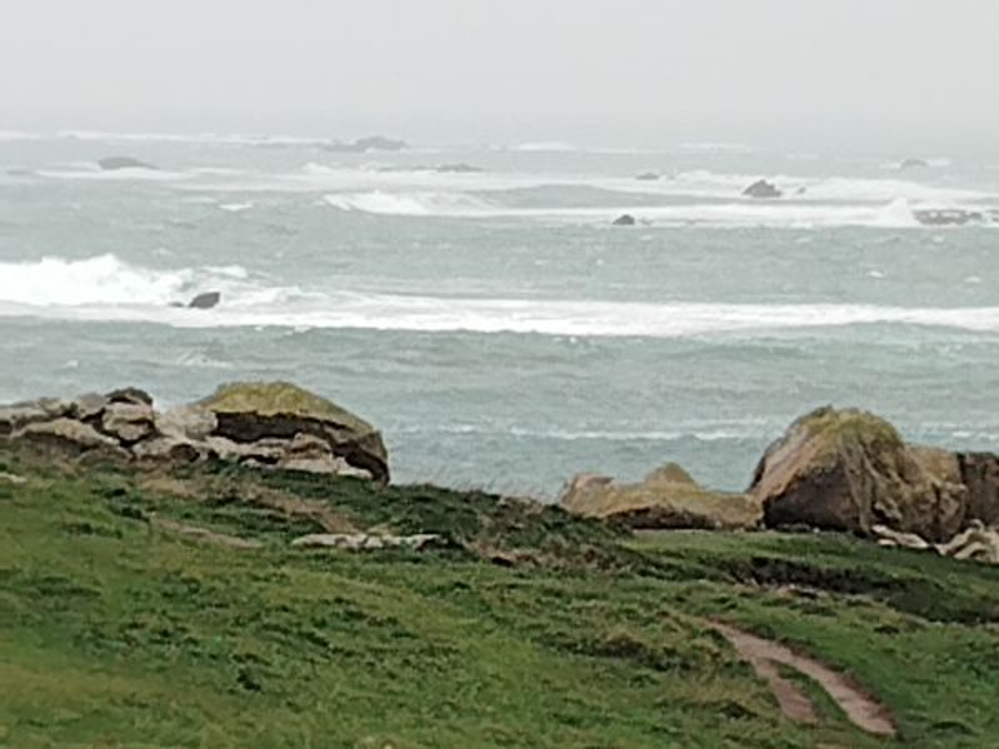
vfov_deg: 6.3
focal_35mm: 237
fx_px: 6840
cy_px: 374
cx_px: 500
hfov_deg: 8.4
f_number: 1.7
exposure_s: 1/120
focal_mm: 5.31
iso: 64
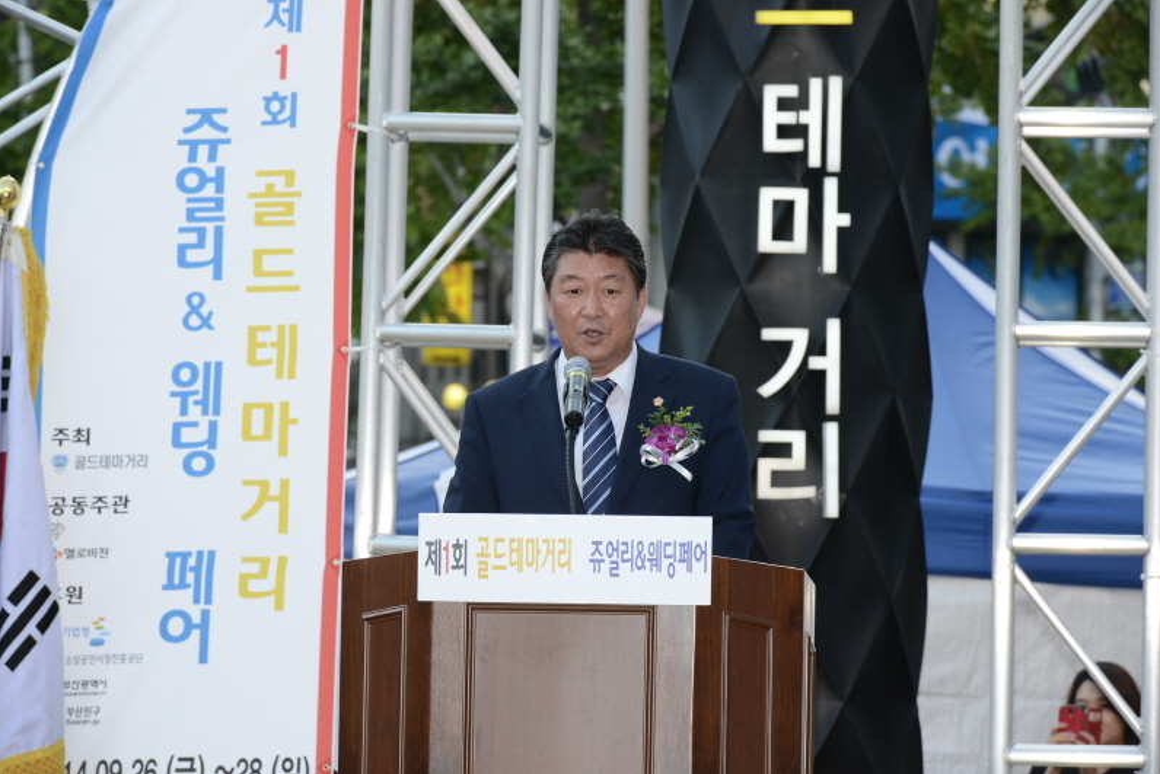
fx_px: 6477
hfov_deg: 10.2
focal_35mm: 201
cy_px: 387
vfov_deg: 6.8
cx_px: 581
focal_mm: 200
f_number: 10
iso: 800
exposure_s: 1/100
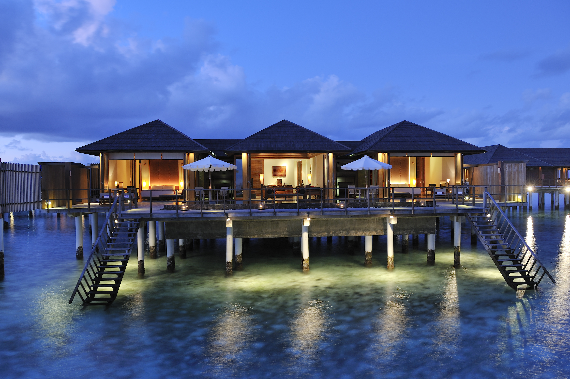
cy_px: 190
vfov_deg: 53.1
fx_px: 380
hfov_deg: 73.8
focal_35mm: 24
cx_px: 285
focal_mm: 24
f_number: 6.3
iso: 200
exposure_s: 1.6
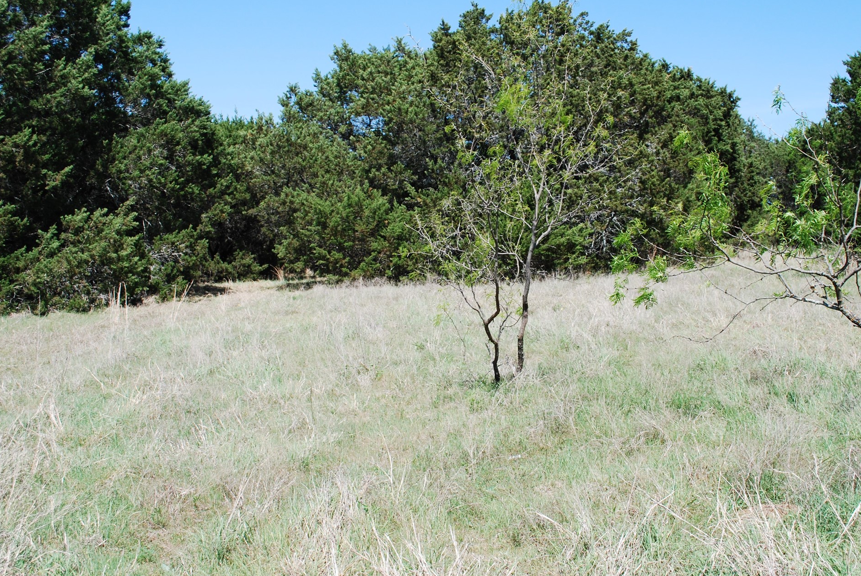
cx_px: 484
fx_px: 910
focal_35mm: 38
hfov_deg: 50.5
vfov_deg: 35.1
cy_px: 271
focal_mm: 22
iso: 100
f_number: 7.1
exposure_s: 1/200
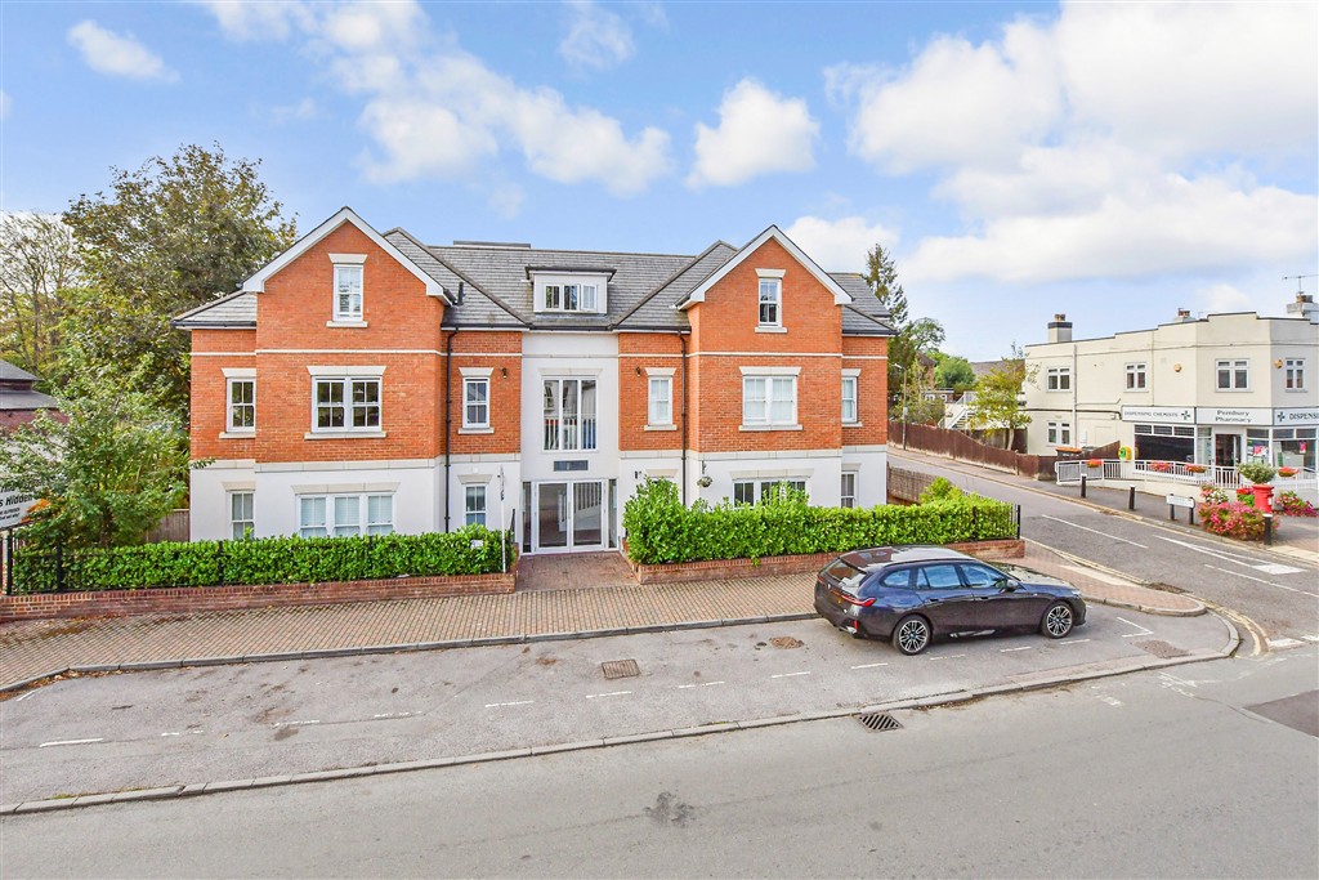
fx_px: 550
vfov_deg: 77.3
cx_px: 660
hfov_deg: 100.4
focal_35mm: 15
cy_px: 440
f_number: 8
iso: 400
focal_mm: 10
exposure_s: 1/800
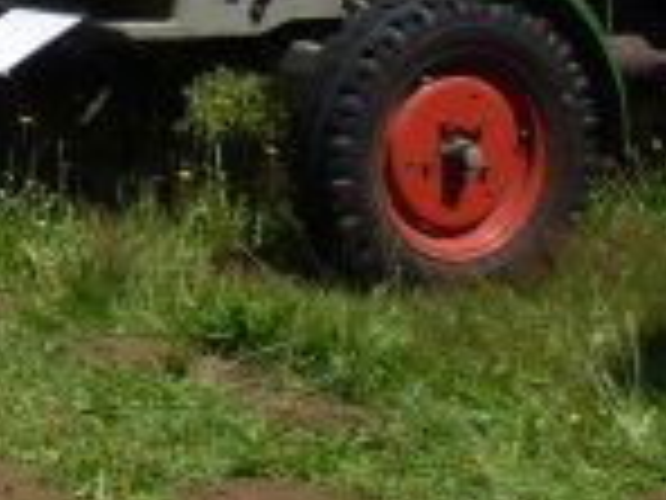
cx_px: -1107
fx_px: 3752
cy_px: -500
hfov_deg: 8.9
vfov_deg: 7.3
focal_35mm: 195
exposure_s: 1/1000
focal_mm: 6
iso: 100
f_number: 3.7
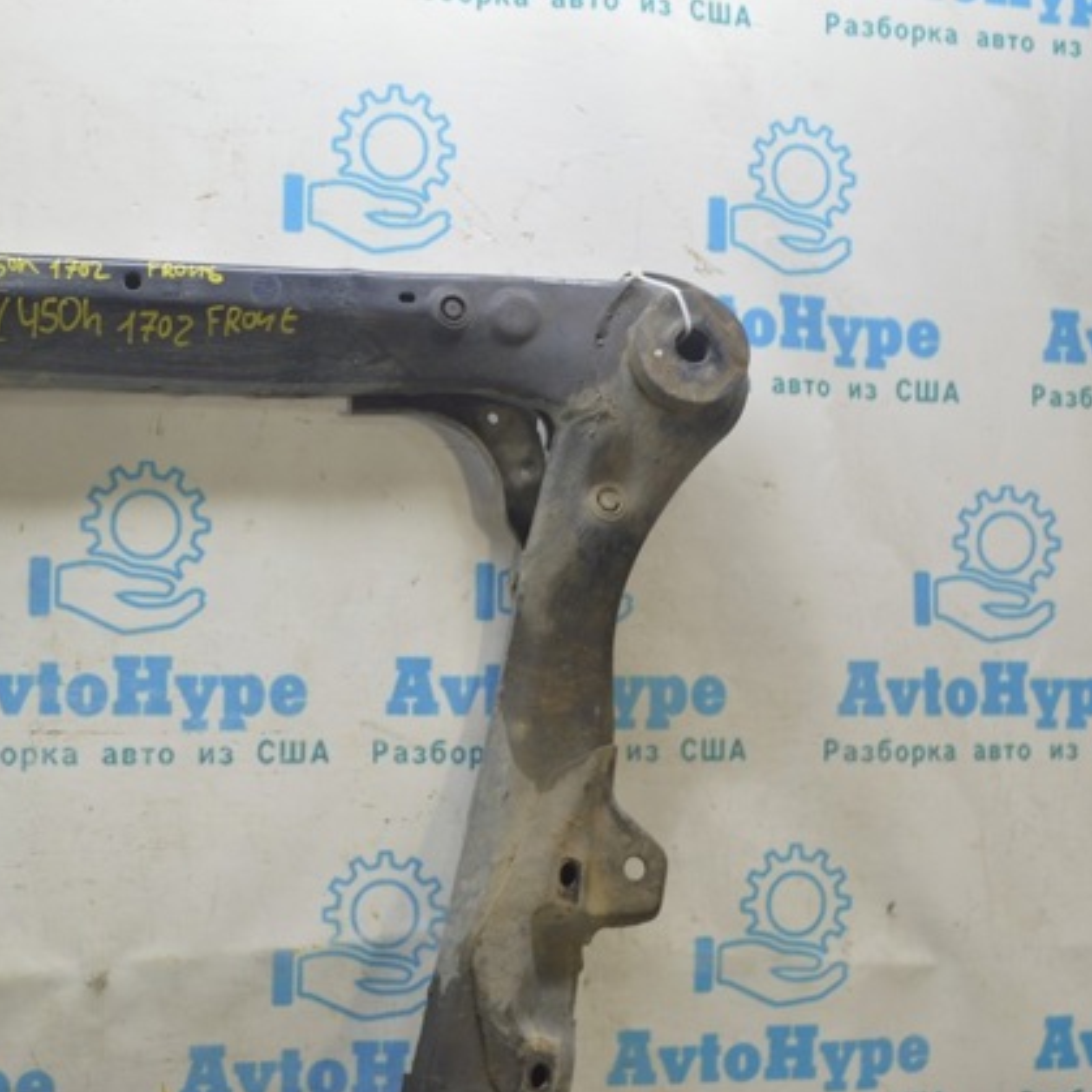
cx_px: 313
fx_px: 1736
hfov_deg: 34.4
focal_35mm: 49
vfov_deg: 34.9
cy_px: 551
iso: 400
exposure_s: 1/20
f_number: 5.6
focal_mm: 25
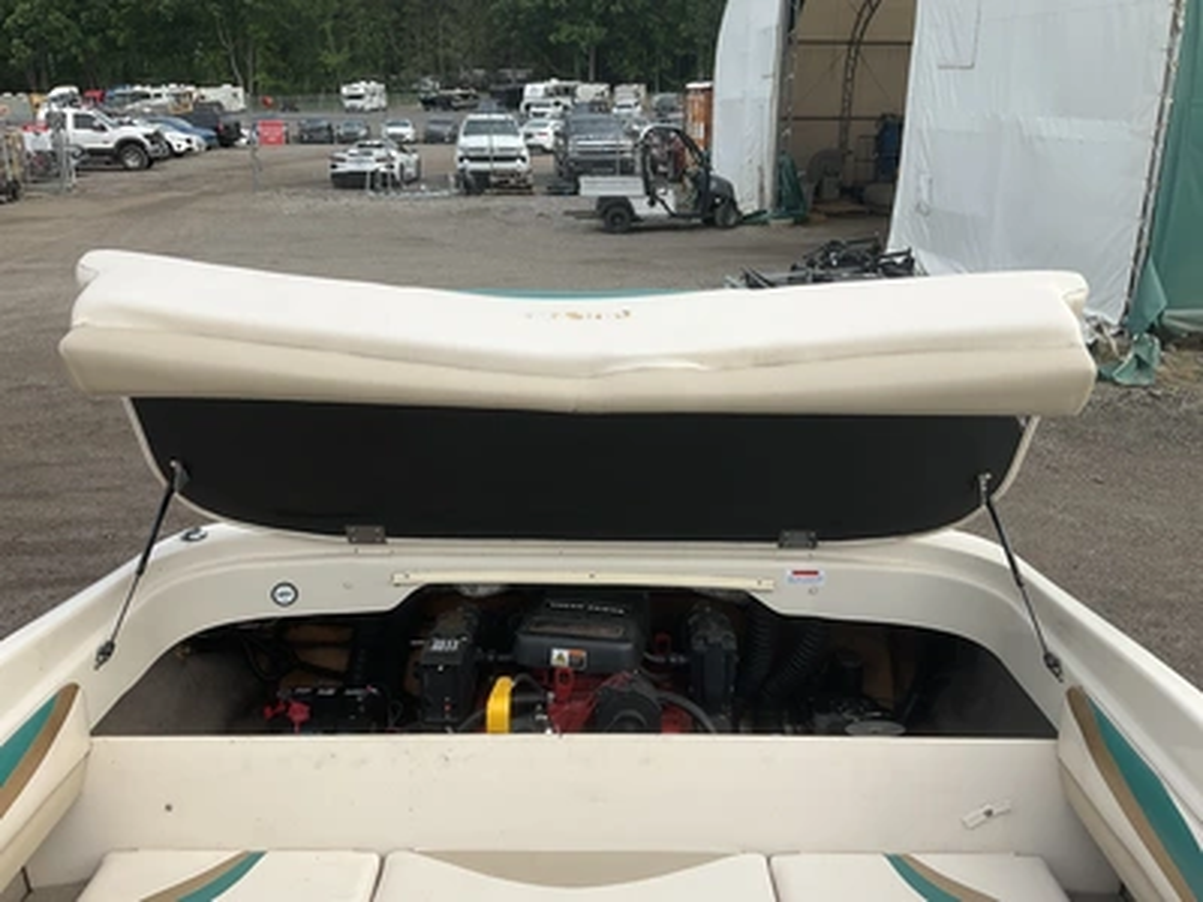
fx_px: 1008
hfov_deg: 61.7
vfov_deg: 48.2
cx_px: 602
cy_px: 451
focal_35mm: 29
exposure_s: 1/997
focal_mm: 3
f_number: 1.8
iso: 25
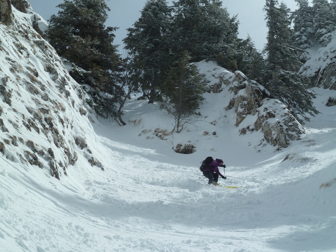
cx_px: 168
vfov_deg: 18.9
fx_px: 757
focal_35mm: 78
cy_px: 126
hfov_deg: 25.0
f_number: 5.6
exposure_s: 1/640
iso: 80
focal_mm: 12.8
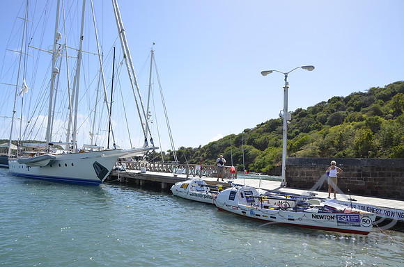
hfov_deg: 67.5
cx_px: 202
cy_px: 134
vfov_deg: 47.7
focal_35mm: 27
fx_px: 302
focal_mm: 18
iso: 100
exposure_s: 1/250
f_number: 8
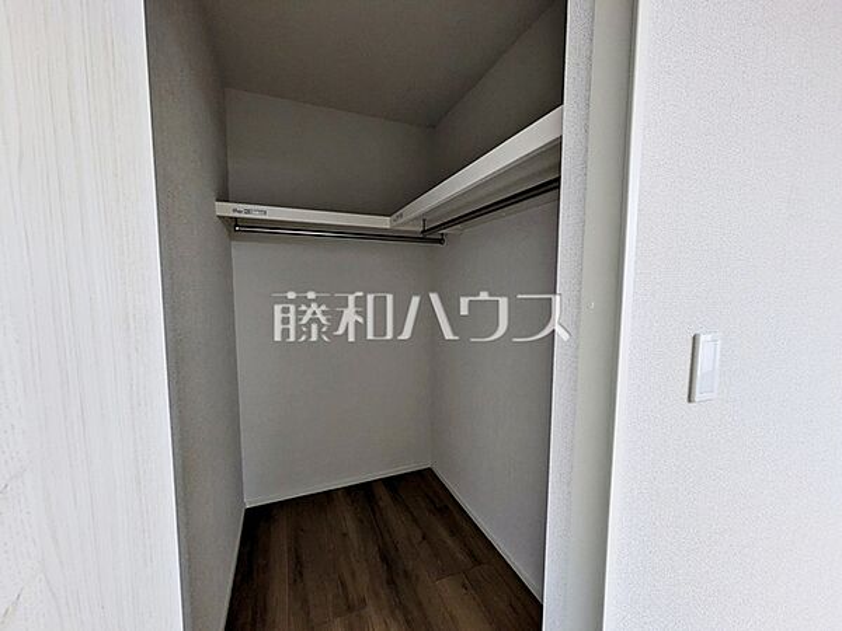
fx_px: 341
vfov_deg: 85.7
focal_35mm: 14
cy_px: 316
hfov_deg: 102.1
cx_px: 421
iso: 103
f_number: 2.2
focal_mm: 1.83
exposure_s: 1/40
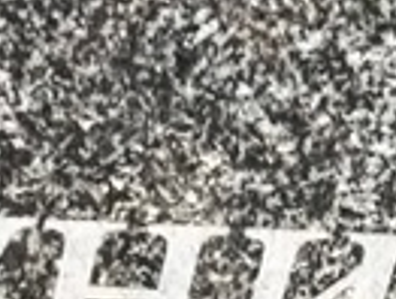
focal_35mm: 304
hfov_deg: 6.4
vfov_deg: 4.8
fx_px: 3487
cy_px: 683
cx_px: -125
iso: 200
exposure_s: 1/60
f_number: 1.7
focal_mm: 4.71
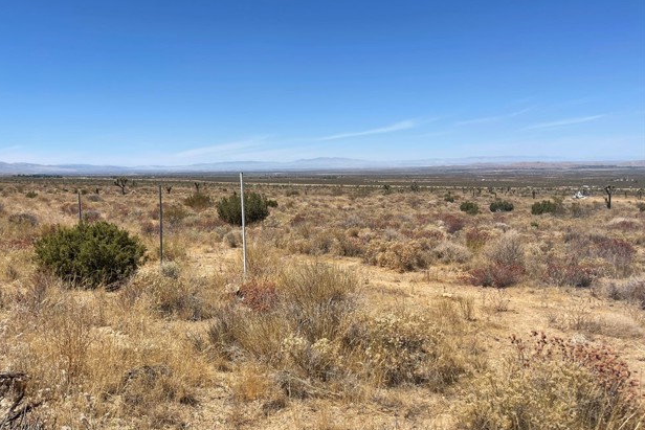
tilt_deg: -7.1
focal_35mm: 27
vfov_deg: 48.0
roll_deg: +1.8
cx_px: 311
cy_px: 216
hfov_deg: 67.4
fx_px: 484
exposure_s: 1/4902
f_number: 1.6
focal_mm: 5.1
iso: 32
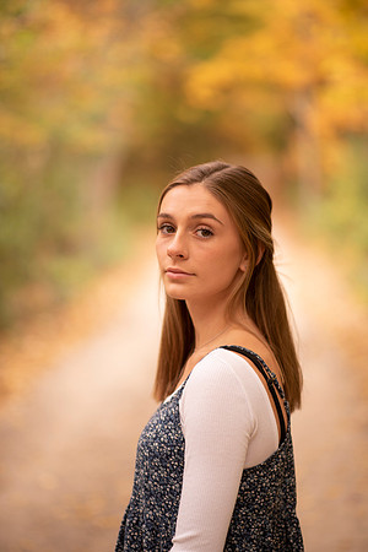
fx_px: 1303
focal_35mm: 85
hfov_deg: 16.1
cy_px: 276
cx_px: 184
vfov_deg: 23.9
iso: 100
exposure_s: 1/400
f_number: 1.8
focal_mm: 85
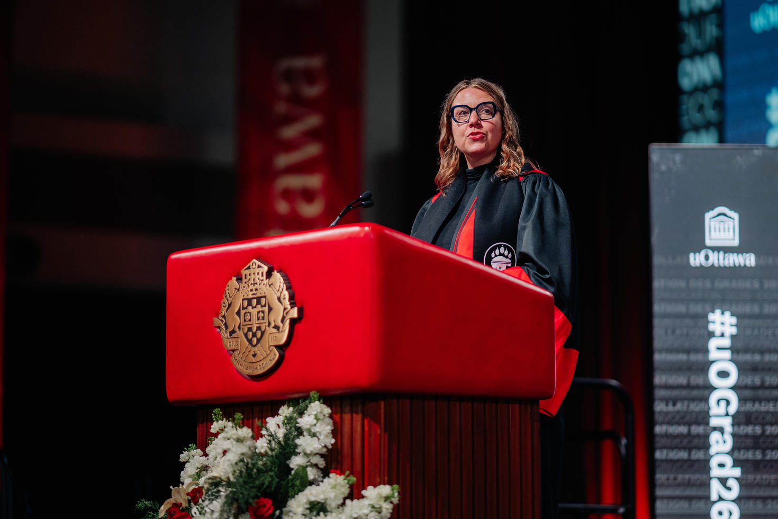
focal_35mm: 105
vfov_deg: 13.0
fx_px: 2269
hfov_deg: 19.5
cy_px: 260
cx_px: 389
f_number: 1.4
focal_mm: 105
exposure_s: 1/250
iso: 200
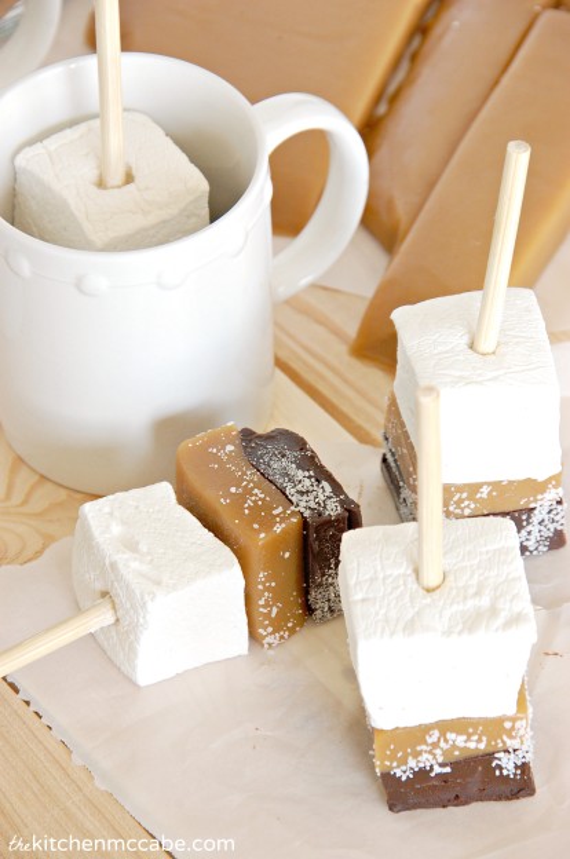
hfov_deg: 6.8
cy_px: 430
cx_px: 285
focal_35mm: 202
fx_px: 4825
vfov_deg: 10.2
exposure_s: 1/25
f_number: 8
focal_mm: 135
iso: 800
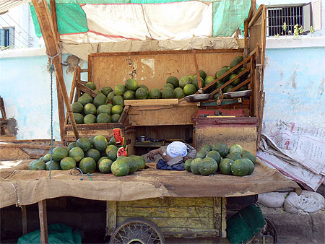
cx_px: 162
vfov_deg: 39.7
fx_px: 338
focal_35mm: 36
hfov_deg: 51.3
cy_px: 122
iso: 80
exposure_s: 1/125
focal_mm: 6
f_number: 5
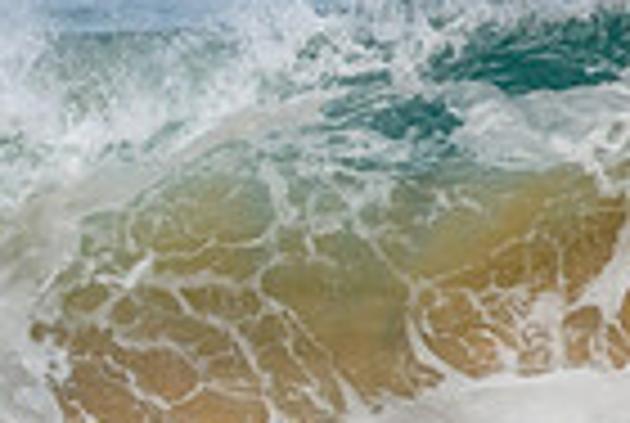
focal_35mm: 3306
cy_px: 421
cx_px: -468
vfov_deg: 0.4
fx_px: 57978
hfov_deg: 0.6
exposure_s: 1/2000
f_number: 11
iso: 800
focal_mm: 800
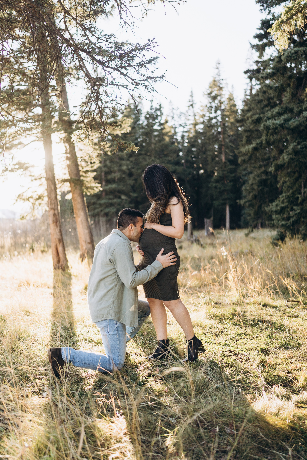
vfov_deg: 54.4
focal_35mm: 35
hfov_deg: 37.9
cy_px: 230
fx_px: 448
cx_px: 154
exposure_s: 1/3200
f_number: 1.4
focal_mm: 35
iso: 250
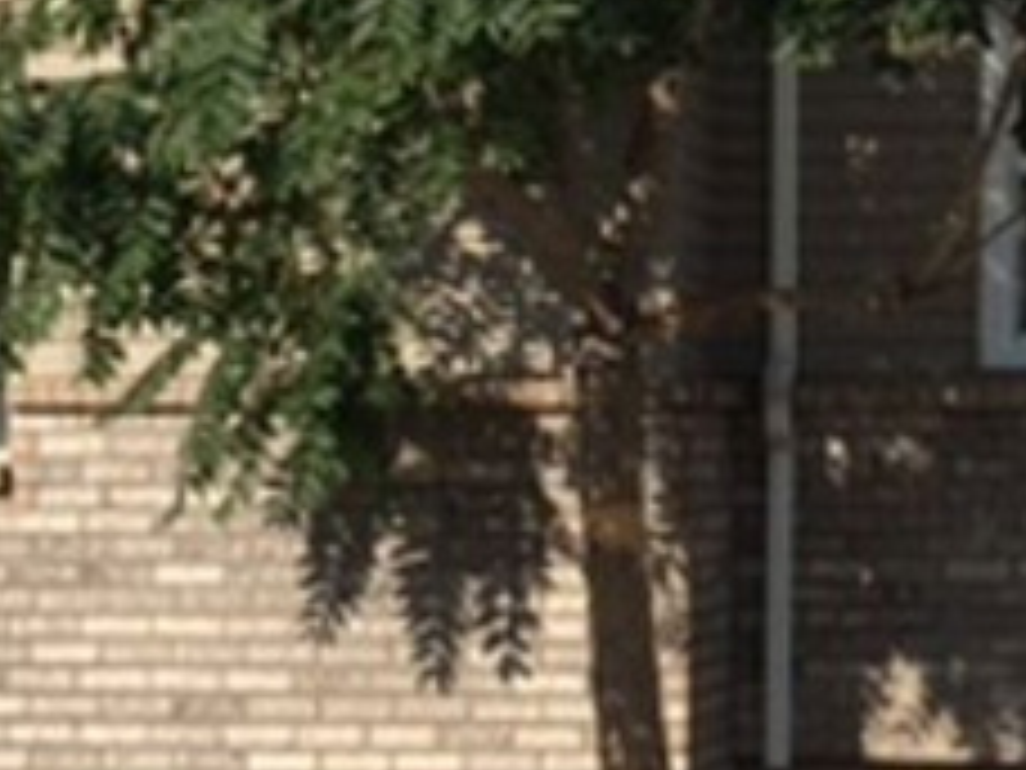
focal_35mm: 130
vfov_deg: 11.3
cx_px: 990
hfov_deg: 14.9
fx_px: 3853
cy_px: 77
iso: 25
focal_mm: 4.15
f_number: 2.2
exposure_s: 1/1876
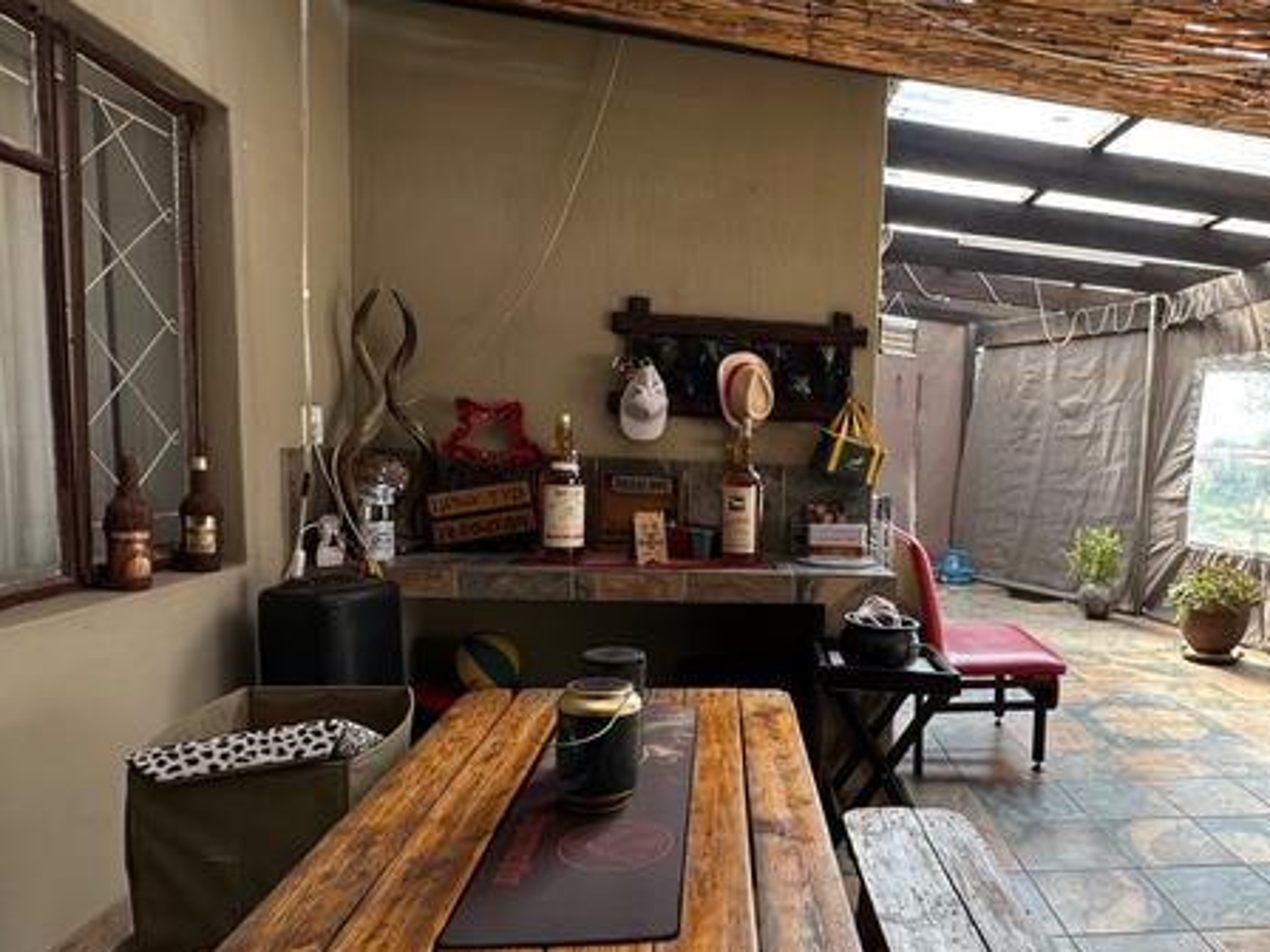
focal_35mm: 25
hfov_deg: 67.3
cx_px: 859
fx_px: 917
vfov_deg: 54.6
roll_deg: -2.6
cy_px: 550
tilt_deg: -4.7
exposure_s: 1/99
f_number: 2.2
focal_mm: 2.22
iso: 40
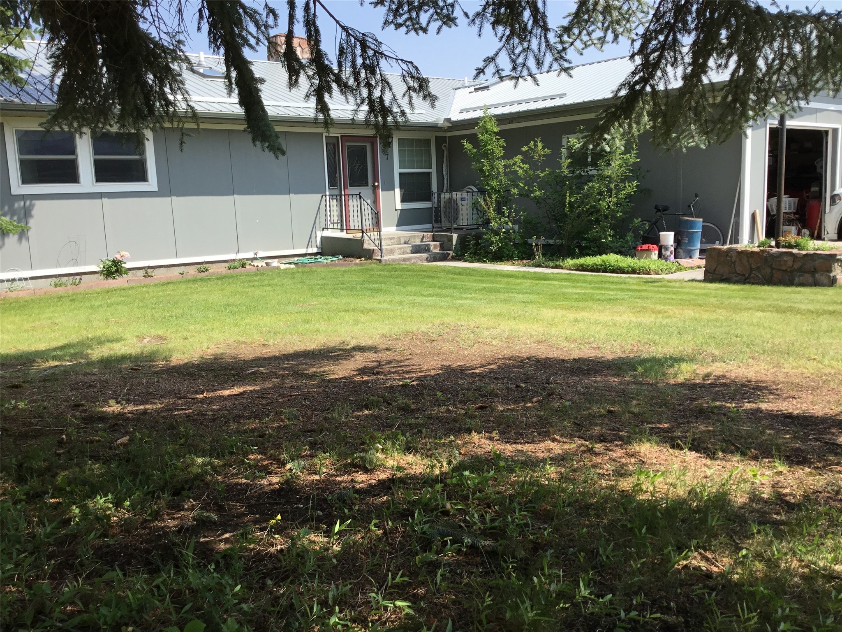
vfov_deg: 45.4
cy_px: 316
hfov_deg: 58.4
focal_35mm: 31
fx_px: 754
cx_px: 421
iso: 25
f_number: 2.4
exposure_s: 1/815
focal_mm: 3.3
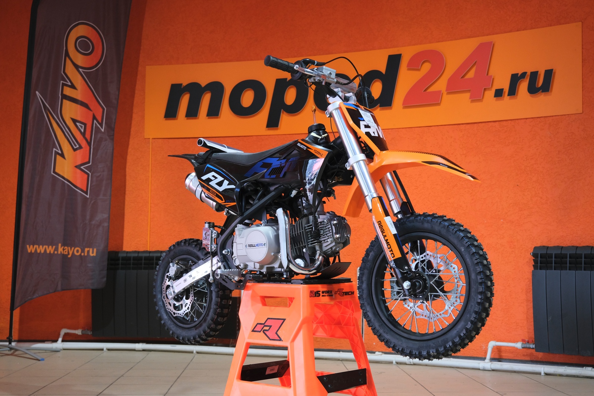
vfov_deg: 27.5
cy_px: 198
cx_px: 297
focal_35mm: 49
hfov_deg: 40.3
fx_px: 809
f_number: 4
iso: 1250
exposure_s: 1/100
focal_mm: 32.5
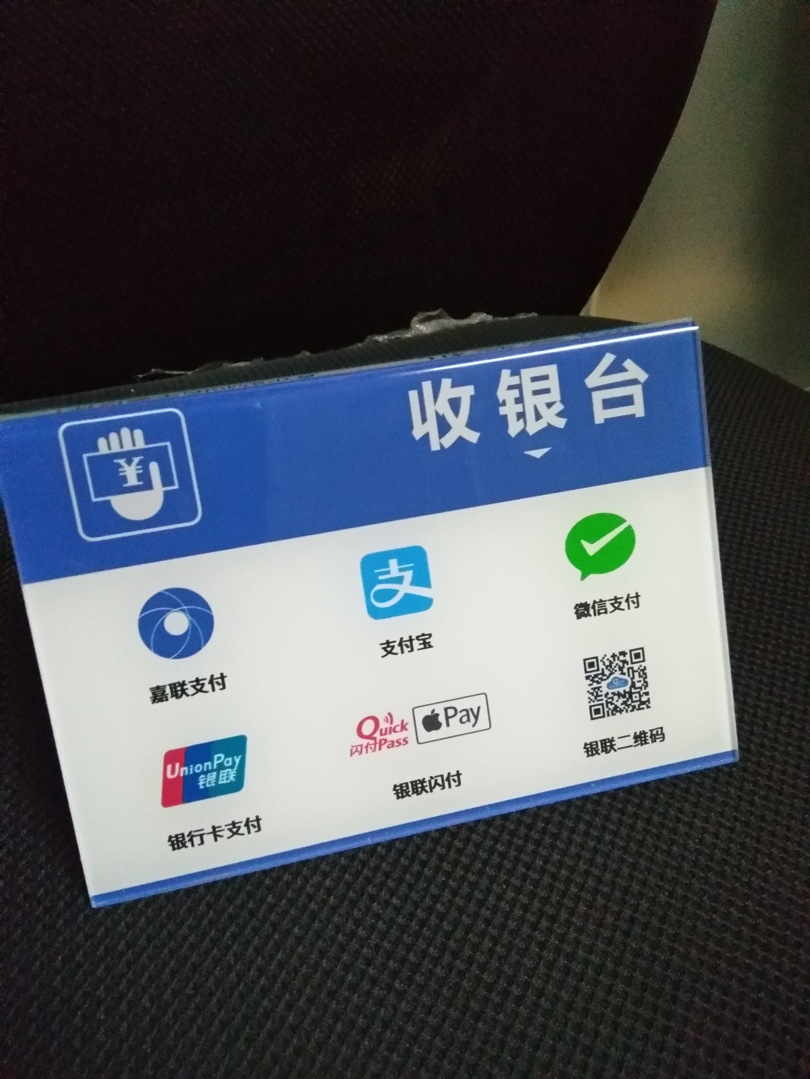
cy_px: 540
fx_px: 655
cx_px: 405
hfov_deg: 63.4
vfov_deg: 79.0
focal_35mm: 21
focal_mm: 3.66
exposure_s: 1/33.3
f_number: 2.2
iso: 1103
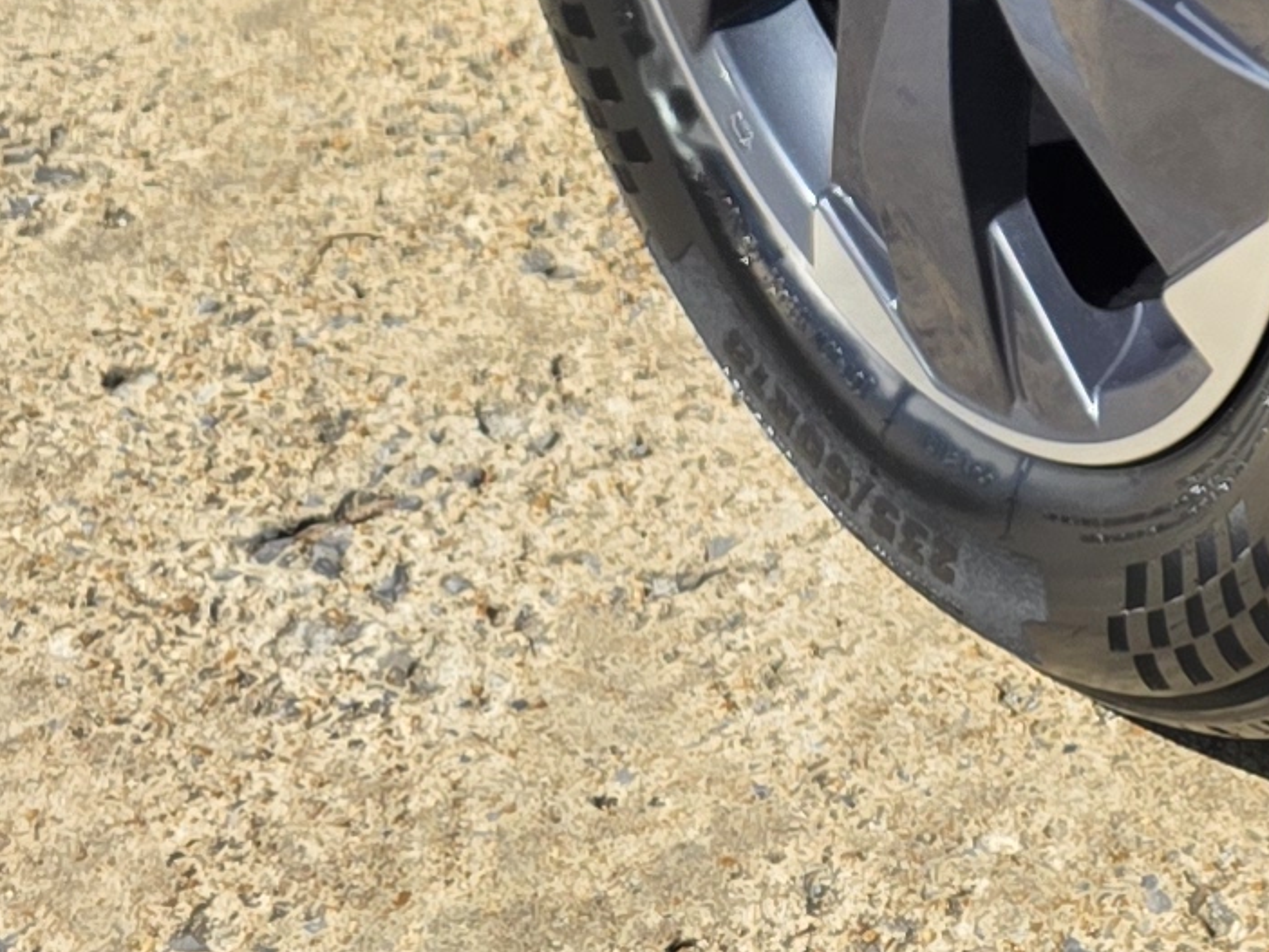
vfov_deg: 9.5
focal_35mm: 131
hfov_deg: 14.3
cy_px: -1651
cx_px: 1753
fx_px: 4804
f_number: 1.7
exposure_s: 1/4539
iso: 80
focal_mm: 6.3
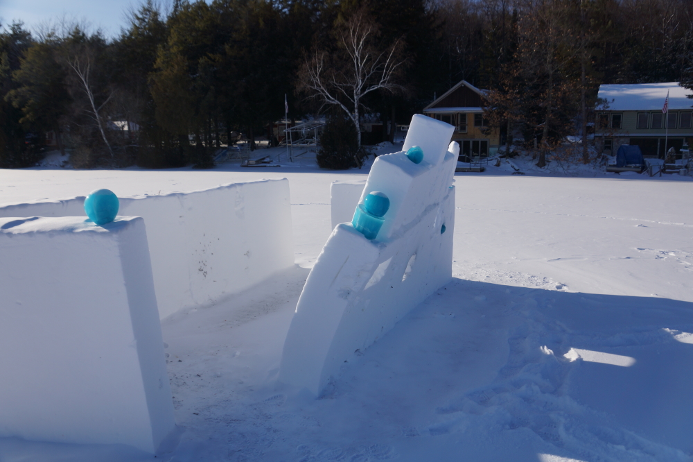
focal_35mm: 27
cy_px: 231
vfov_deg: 47.9
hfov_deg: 67.4
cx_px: 346
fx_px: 520
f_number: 7.1
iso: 100
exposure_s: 1/200
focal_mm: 18
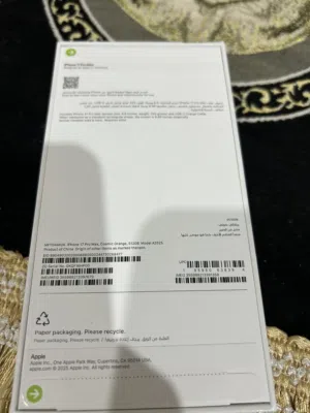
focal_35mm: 26
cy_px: 206
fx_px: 310
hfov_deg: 53.1
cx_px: 155
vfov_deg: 67.3
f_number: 1.5
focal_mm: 5.7
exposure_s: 1/50
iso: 125
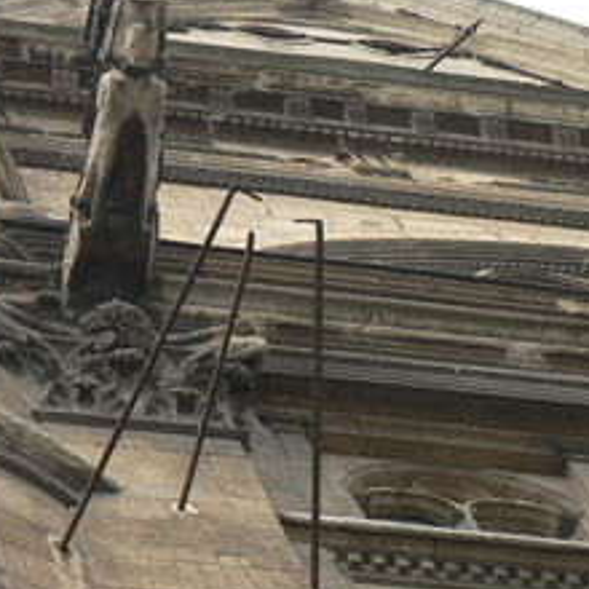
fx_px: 4216
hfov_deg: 8.0
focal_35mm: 219
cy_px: 241
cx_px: 404
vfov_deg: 8.0
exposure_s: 1/160
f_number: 4
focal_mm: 19
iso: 64
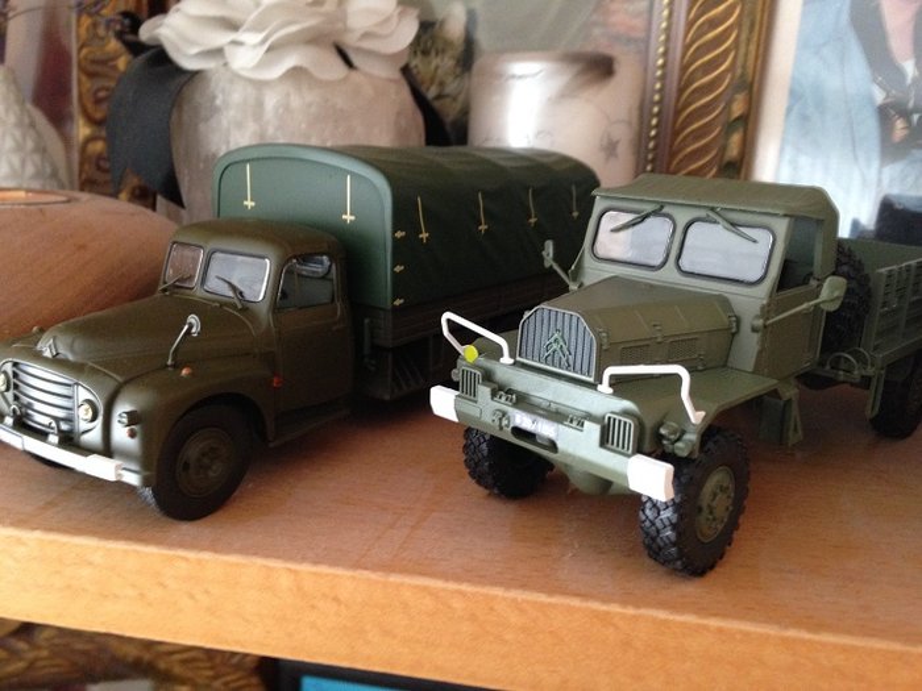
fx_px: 879
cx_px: 461
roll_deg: -1.3
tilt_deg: -15.6
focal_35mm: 33
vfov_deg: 42.9
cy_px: 346
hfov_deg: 55.4
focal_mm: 4.12
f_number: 2.4
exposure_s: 1/20
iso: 250
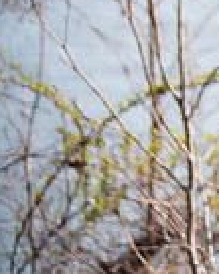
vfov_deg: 4.4
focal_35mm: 443
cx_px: 578
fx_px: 3589
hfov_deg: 3.4
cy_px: -58
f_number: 2.8
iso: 100
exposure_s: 1/640
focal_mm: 110
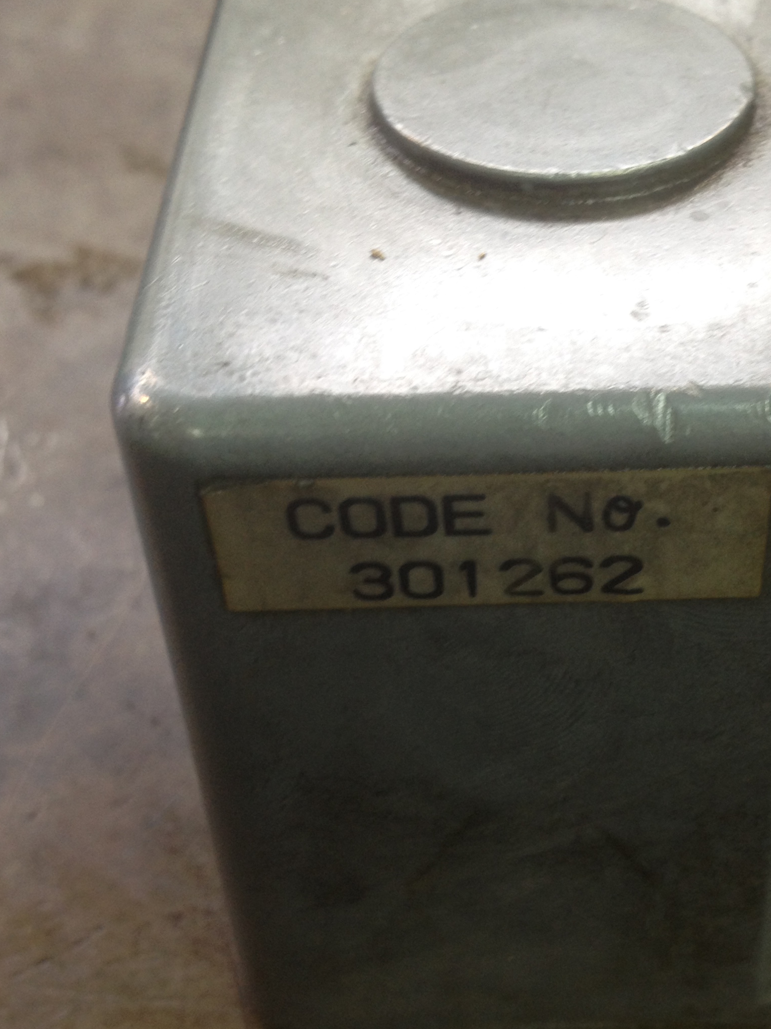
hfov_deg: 25.8
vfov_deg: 34.2
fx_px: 1663
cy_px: 614
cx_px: 558
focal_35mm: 56
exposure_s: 1/20
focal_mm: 4.28
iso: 64
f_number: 2.4
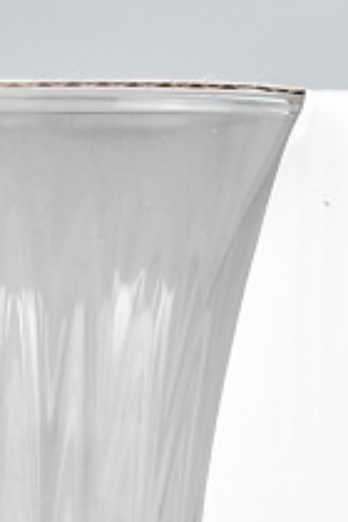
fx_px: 3616
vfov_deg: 8.1
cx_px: 733
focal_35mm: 249
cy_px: 736
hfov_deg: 5.4
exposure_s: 1/100
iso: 400
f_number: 4.5
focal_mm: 35
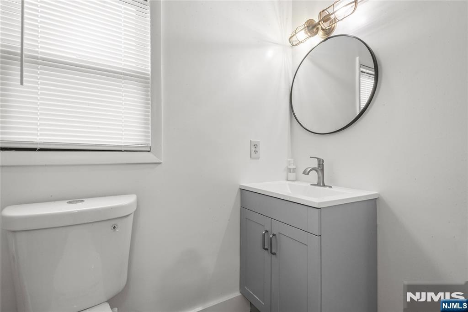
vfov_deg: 73.8
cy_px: 156
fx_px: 208
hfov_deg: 96.7
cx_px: 234
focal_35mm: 16
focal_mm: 16
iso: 500
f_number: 22
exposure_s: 1/2
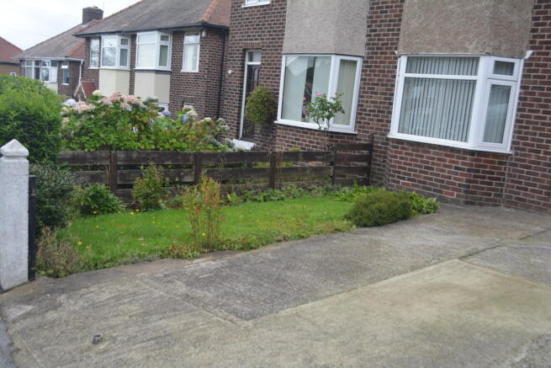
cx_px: 276
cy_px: 184
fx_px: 551
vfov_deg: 36.9
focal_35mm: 36
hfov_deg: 53.1
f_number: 5.6
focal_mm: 24
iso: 320
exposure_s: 1/125
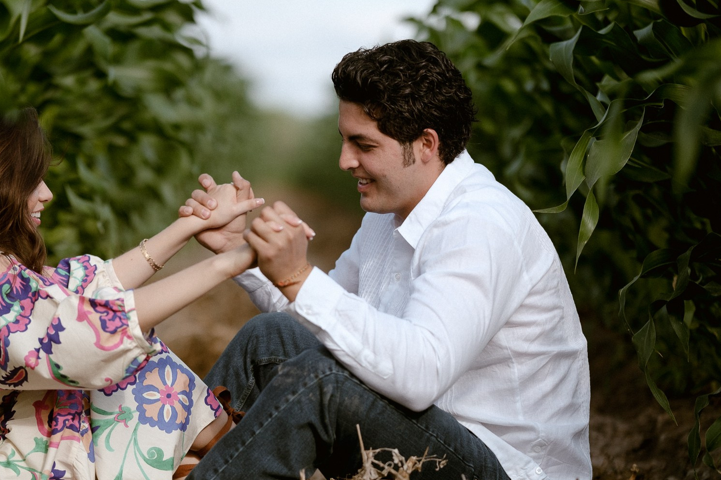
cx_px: 263
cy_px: 312
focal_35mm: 155
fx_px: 3104
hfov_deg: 13.2
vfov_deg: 8.8
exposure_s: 1/5000
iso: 80
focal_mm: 75
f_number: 1.2
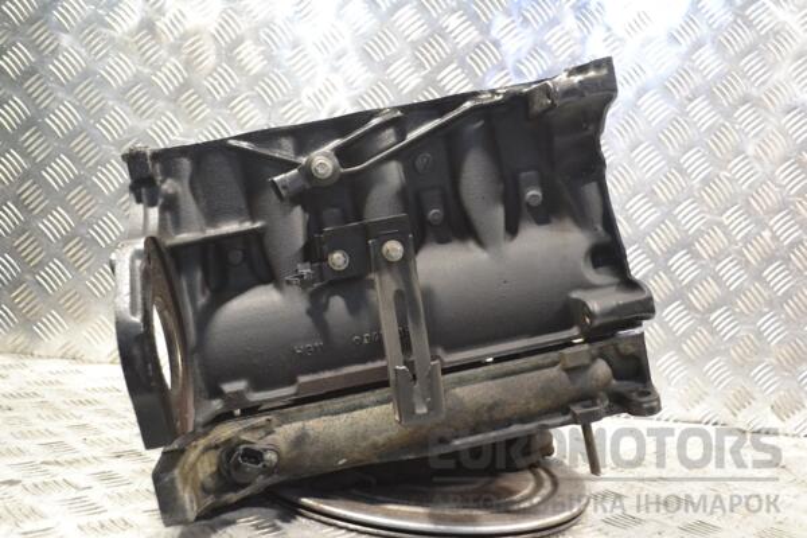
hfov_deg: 49.6
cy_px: 269
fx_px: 874
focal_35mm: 39
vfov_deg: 34.2
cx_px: 404
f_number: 5.6
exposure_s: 1/160
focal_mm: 26
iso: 3200
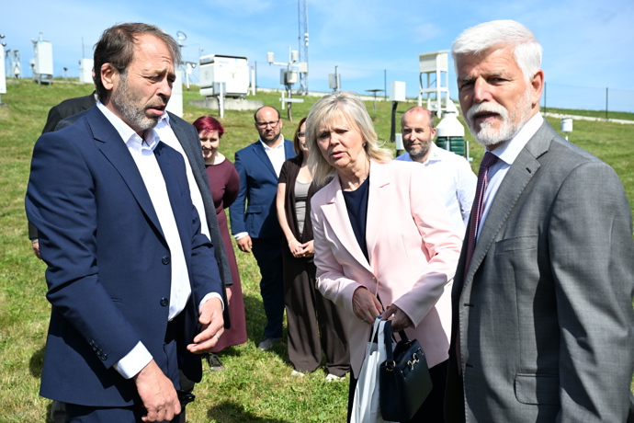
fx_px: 669
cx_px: 317
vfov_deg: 35.1
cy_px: 212
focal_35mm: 38
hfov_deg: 50.7
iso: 320
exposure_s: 1/1250
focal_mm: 38
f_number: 5.6
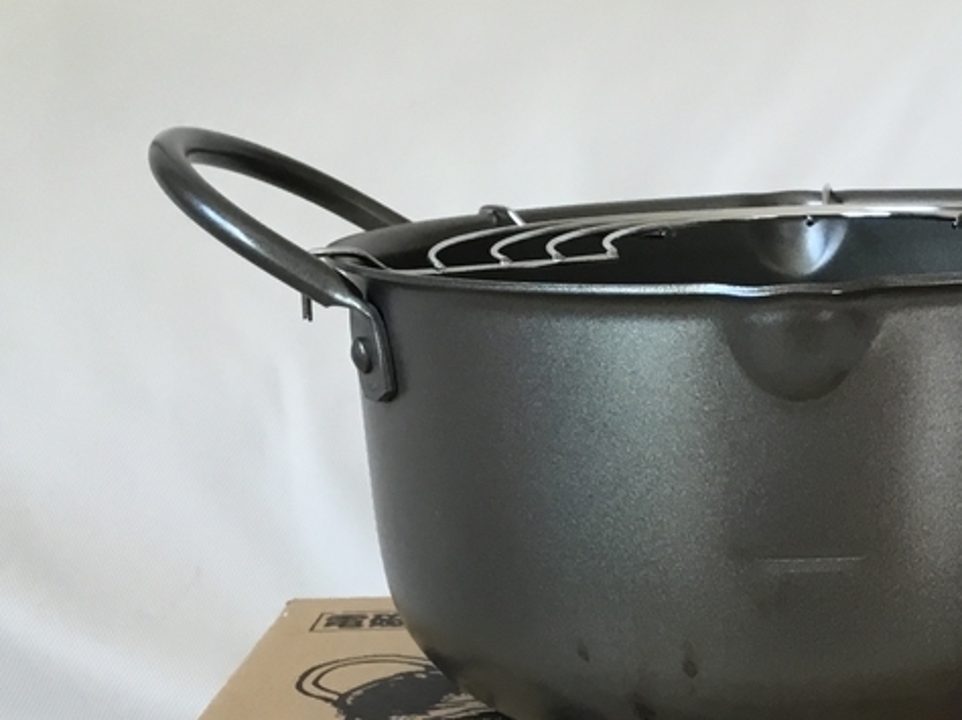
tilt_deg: -14.3
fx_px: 1861
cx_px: 785
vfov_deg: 21.0
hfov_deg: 28.3
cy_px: 748
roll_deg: -0.3
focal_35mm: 67
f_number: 2.4
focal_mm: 3.3
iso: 32
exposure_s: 1/30
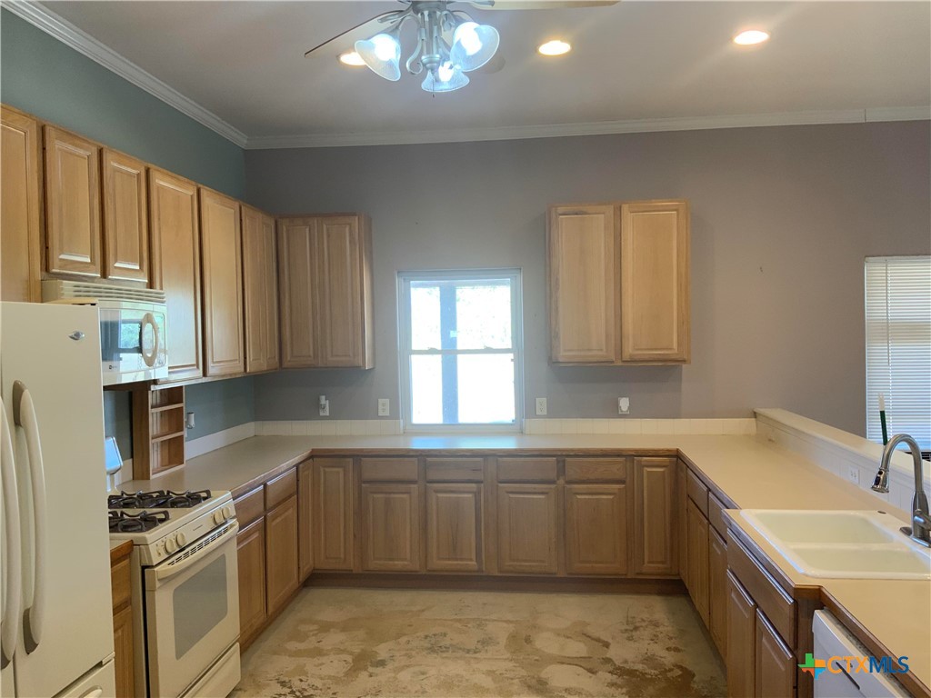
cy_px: 349
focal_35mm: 29
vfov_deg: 48.2
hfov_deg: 61.7
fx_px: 780
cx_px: 466
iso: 64
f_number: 1.8
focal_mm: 3
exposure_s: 1/60
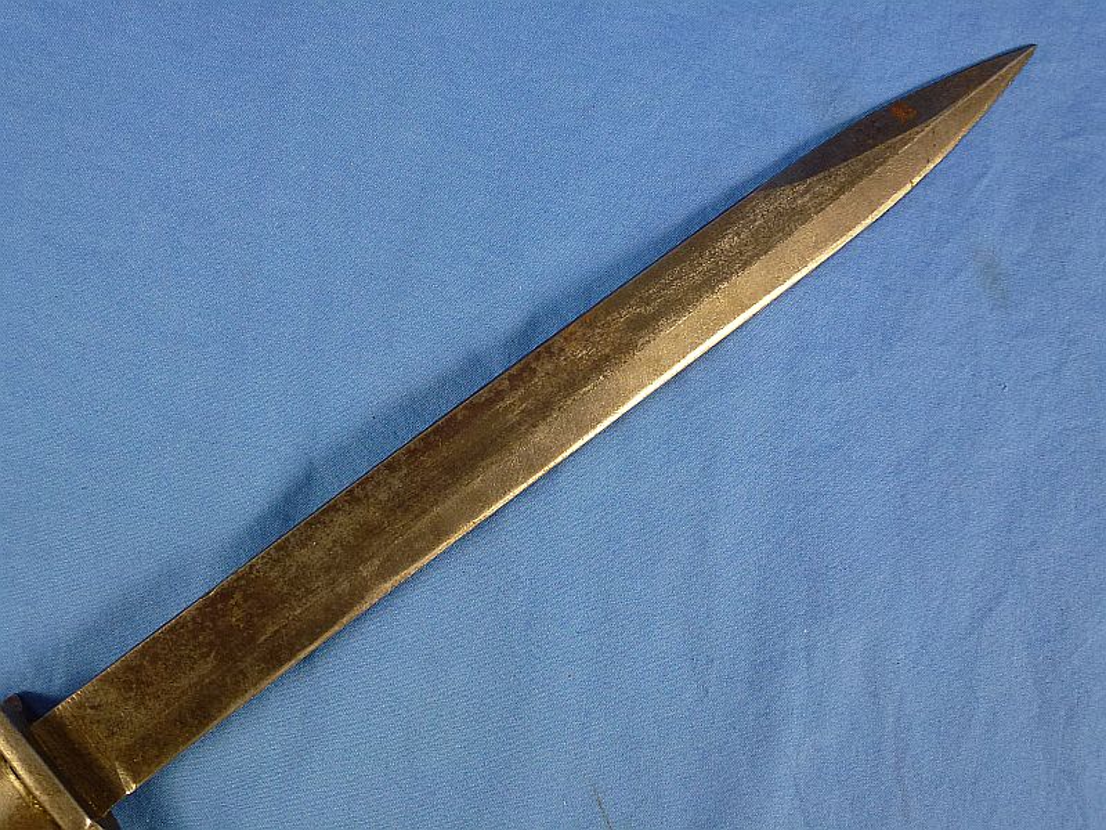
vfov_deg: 39.7
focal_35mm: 36
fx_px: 1150
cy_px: 415
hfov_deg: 51.4
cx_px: 553
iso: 200
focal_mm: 6.4
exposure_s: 1/60
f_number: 3.7
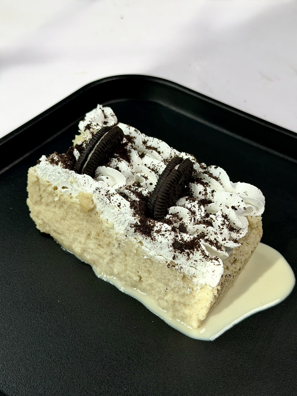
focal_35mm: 48
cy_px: 198
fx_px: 549
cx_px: 148
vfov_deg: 39.7
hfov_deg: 30.3
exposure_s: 1/171
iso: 50
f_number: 1.78
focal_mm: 6.76
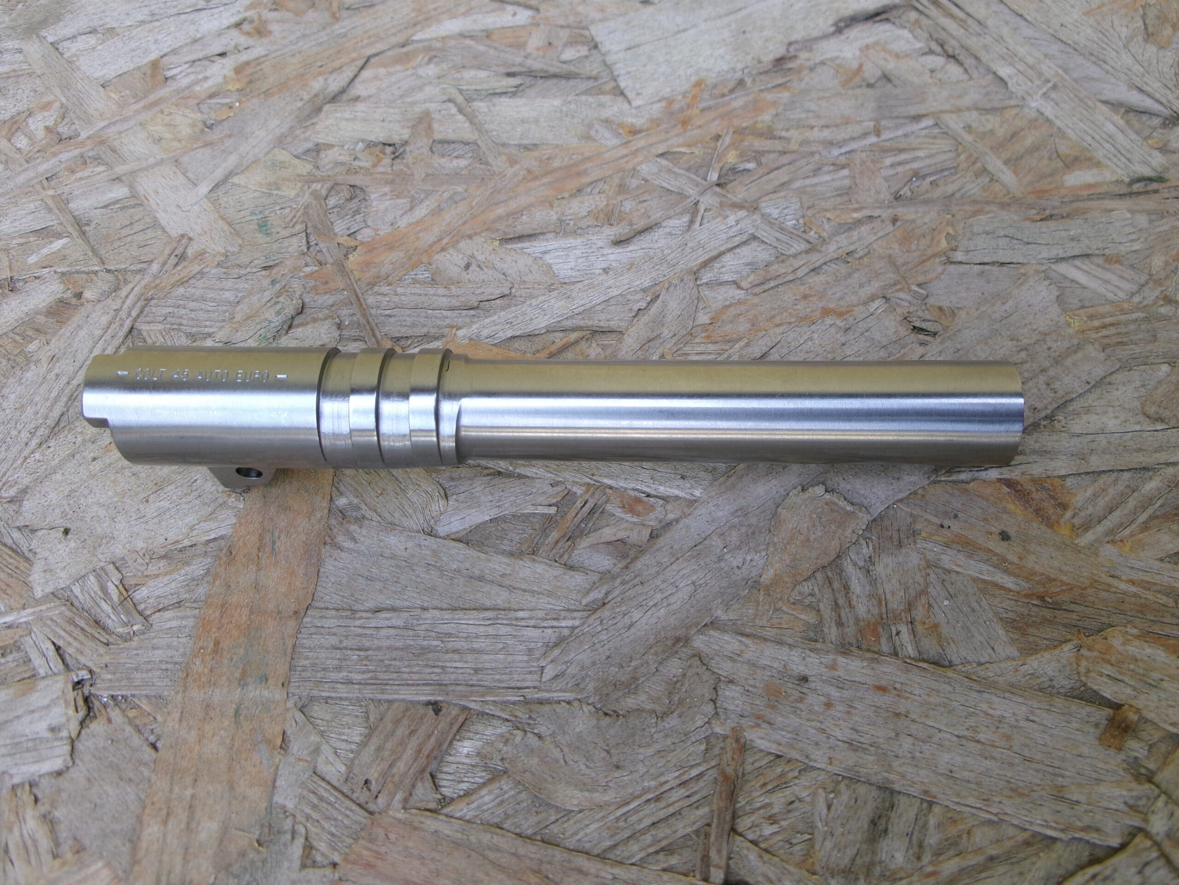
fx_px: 954
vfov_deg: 49.7
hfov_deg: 63.4
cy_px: 442
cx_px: 590
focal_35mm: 28
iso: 100
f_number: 3.9
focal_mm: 5.1
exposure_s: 1/200
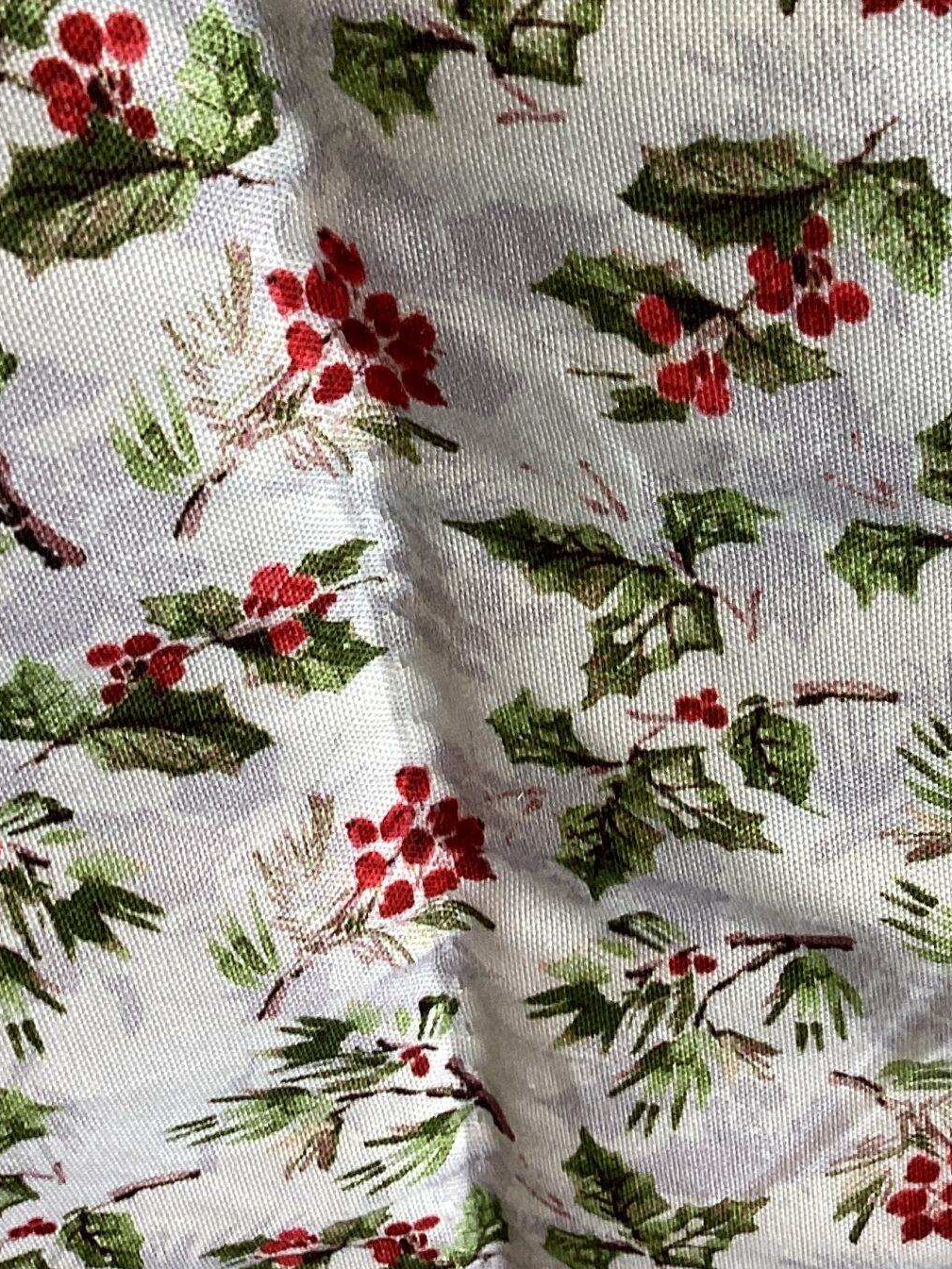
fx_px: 2163
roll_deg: +2.6
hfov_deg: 24.2
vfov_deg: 31.6
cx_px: 827
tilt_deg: -44.7
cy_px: 197
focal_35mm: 59
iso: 50
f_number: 2.4
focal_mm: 3.3
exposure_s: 1/60
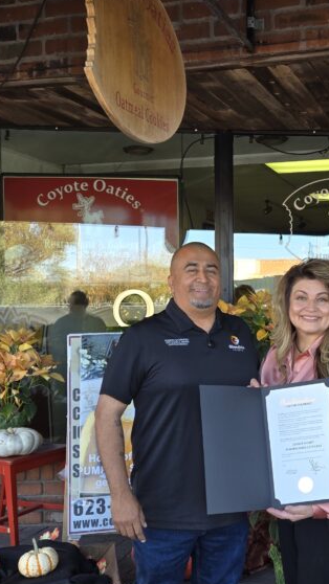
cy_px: 311
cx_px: 257
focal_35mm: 46
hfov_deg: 25.6
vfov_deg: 44.6
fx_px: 713
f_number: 1.8
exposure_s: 1/180
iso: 50
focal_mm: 5.4
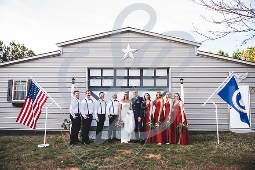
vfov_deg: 51.8
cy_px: 85
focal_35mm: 25
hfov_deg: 72.0
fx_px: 175
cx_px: 125
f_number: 3.5
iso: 320
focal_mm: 24
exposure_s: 1/400
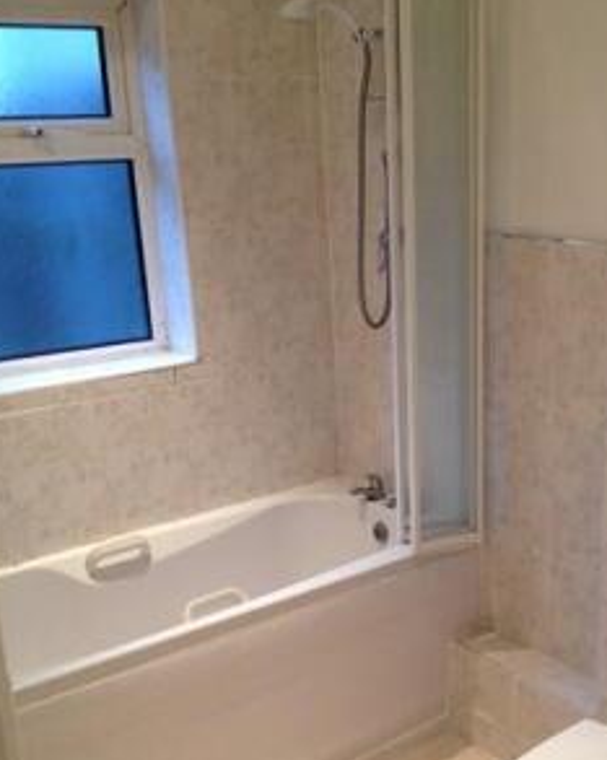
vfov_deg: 36.5
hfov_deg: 29.4
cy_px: 473
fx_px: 1146
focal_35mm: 51
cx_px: 407
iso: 80
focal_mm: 4.28
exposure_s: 1/20
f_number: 2.4
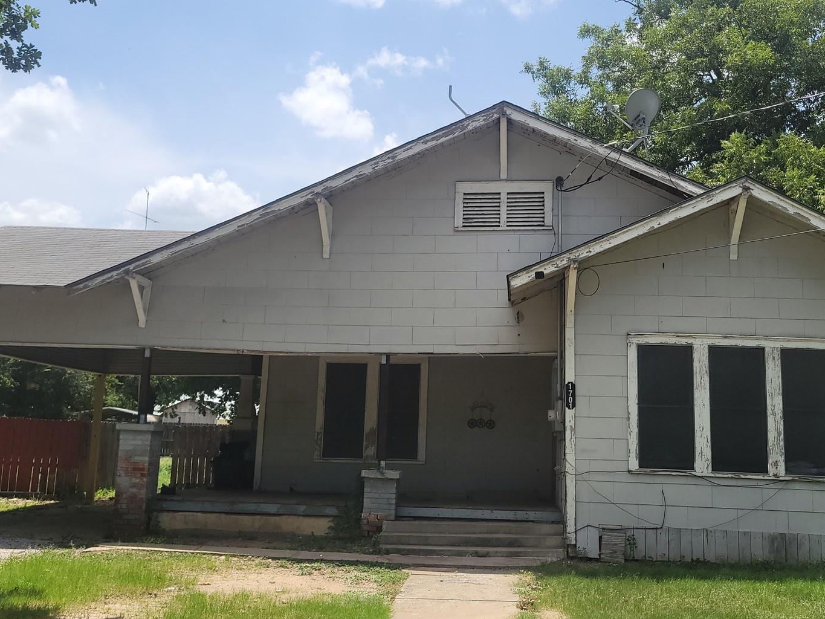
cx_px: 442
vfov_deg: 36.8
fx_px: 930
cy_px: 297
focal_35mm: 39
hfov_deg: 47.8
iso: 40
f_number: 1.8
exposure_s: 1/2579
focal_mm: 5.4
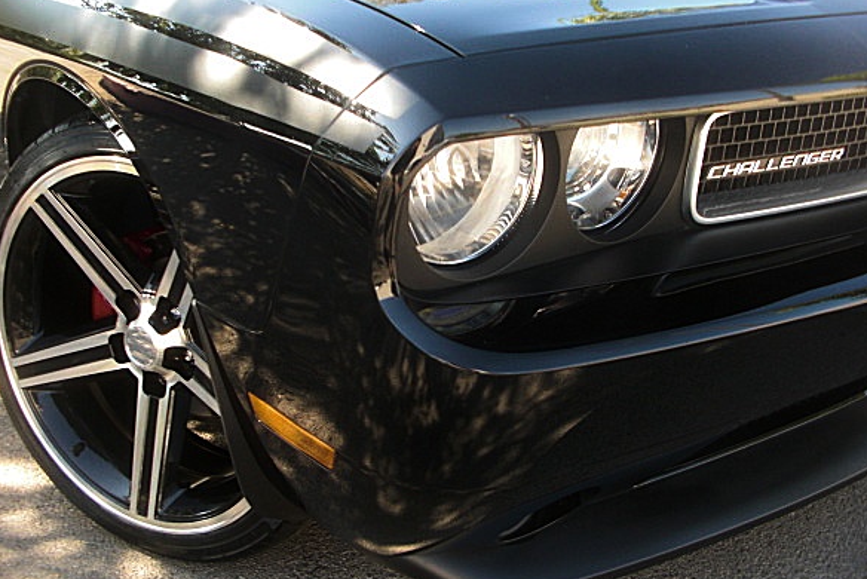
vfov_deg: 32.7
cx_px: 425
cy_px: 267
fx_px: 988
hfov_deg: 47.4
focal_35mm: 41
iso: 100
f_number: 2.8
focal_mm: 6.3
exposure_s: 1/125
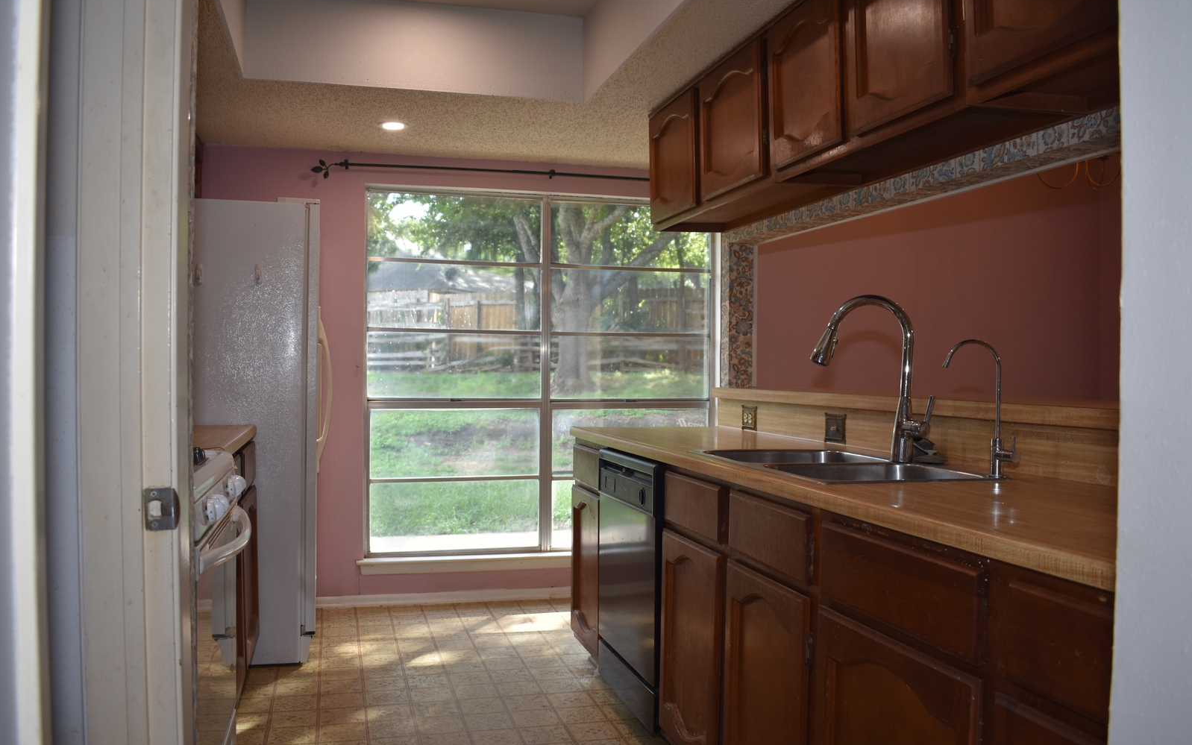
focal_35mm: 31
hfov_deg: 61.2
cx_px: 592
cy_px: 380
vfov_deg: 40.6
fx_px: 1007
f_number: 4
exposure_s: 1/60
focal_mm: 20
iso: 200
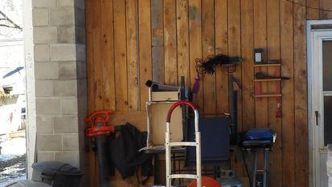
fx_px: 616
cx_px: 219
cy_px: 86
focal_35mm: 70
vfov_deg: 17.2
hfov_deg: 30.0
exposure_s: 1/71
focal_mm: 5.9
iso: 100
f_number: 3.6
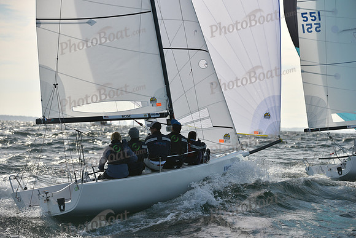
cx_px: 178
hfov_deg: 10.3
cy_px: 119
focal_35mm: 200
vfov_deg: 6.9
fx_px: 1978
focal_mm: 200
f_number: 7.1
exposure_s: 1/1000
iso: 250
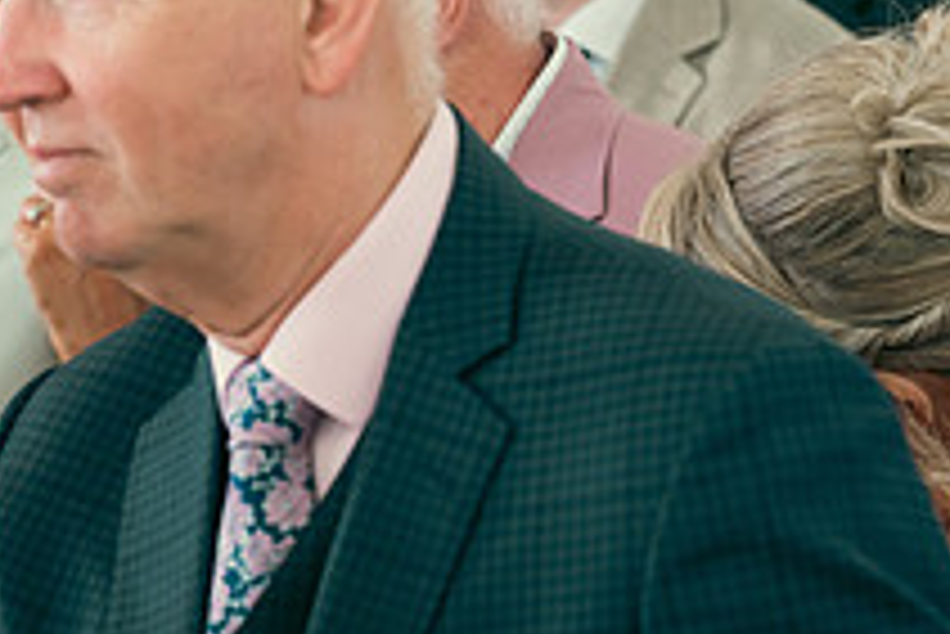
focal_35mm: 192
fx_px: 5070
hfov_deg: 10.6
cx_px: 23
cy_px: 470
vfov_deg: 7.2
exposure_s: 1/160
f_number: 3.5
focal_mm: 70
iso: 1000
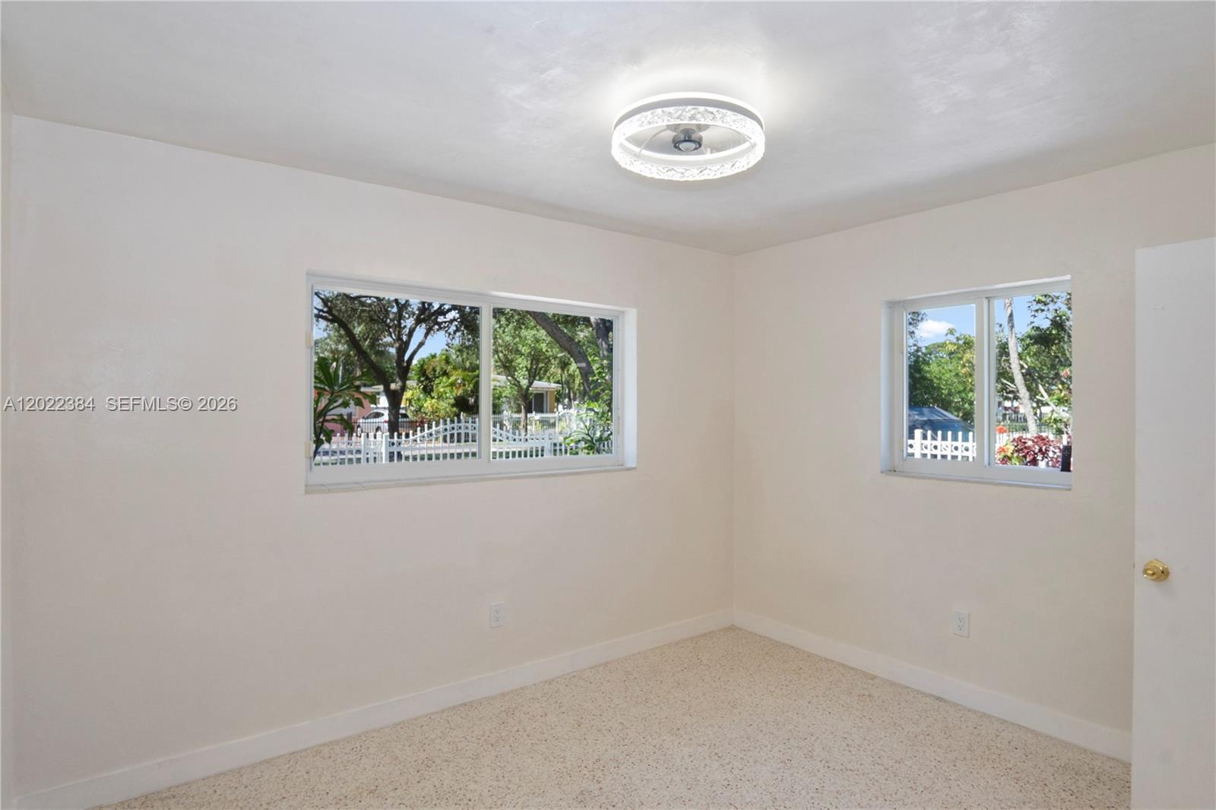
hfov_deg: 90.0
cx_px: 608
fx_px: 608
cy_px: 405
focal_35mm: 18
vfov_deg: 67.4
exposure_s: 1/80
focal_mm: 12
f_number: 8
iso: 320
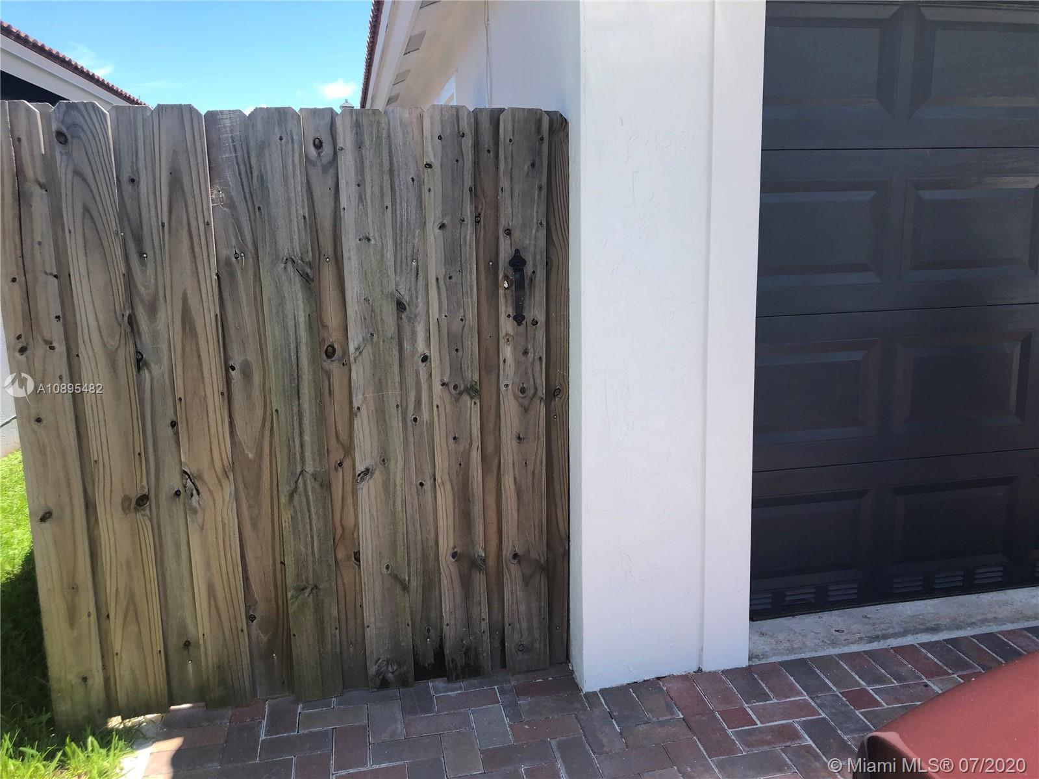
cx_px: 520
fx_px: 840
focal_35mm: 28
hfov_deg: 63.4
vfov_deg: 49.7
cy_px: 390
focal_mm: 3.99
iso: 20
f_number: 1.8
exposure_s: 1/607
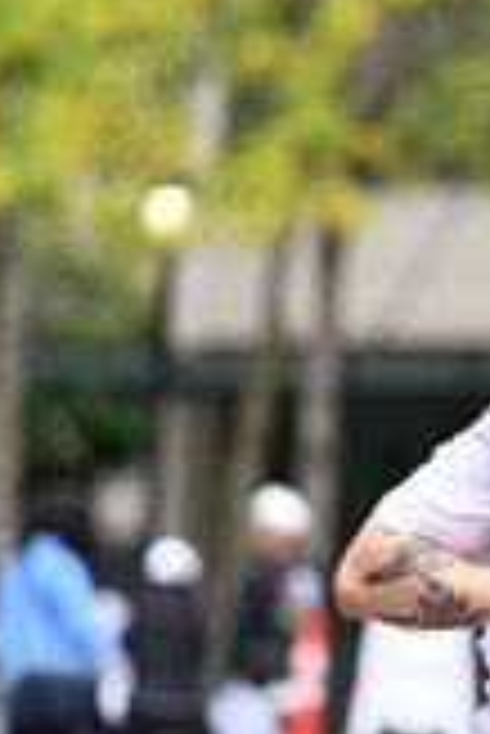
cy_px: 333
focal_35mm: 606
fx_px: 12345
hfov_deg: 2.3
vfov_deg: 3.4
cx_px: 632
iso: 640
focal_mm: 180
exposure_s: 1/1600
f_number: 2.8
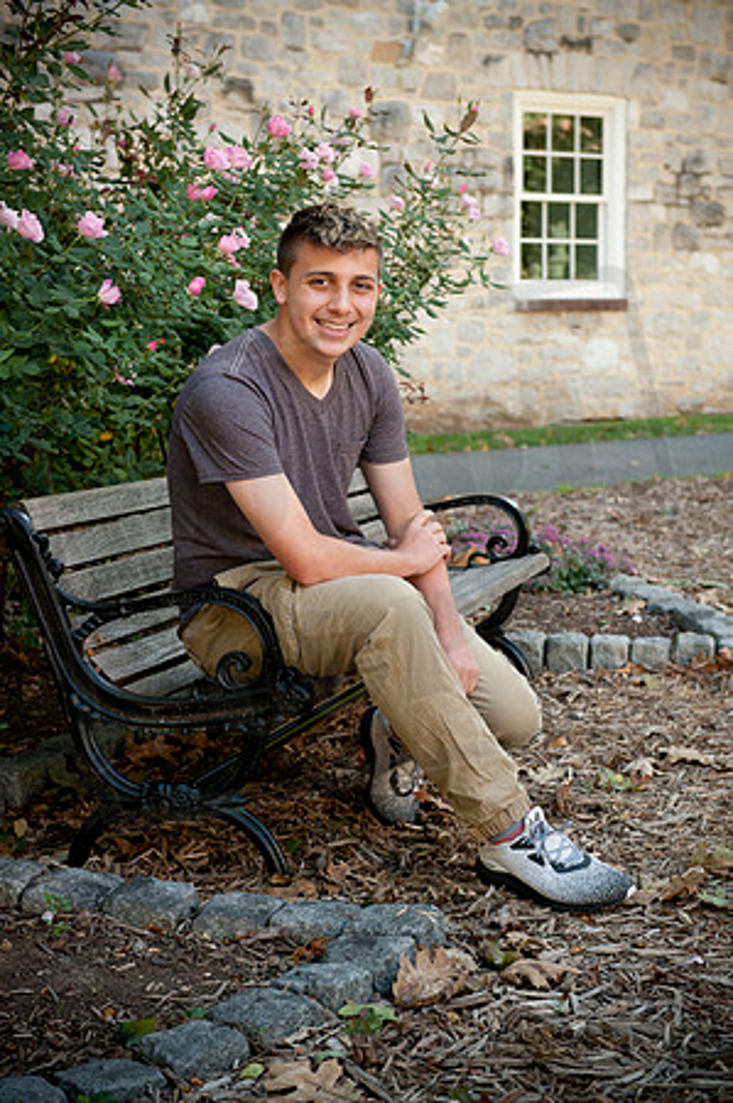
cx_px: 366
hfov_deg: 21.9
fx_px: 1898
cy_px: 552
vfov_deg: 32.4
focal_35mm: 62
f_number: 5.6
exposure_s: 1/125
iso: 250
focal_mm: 62
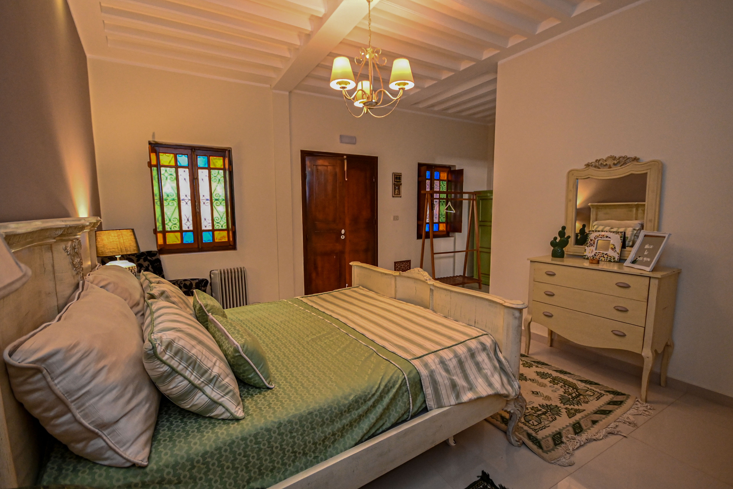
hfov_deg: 100.4
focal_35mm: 15
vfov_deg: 77.3
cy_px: 244
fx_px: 305
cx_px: 366
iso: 2200
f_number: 4
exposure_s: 1/60
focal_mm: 10
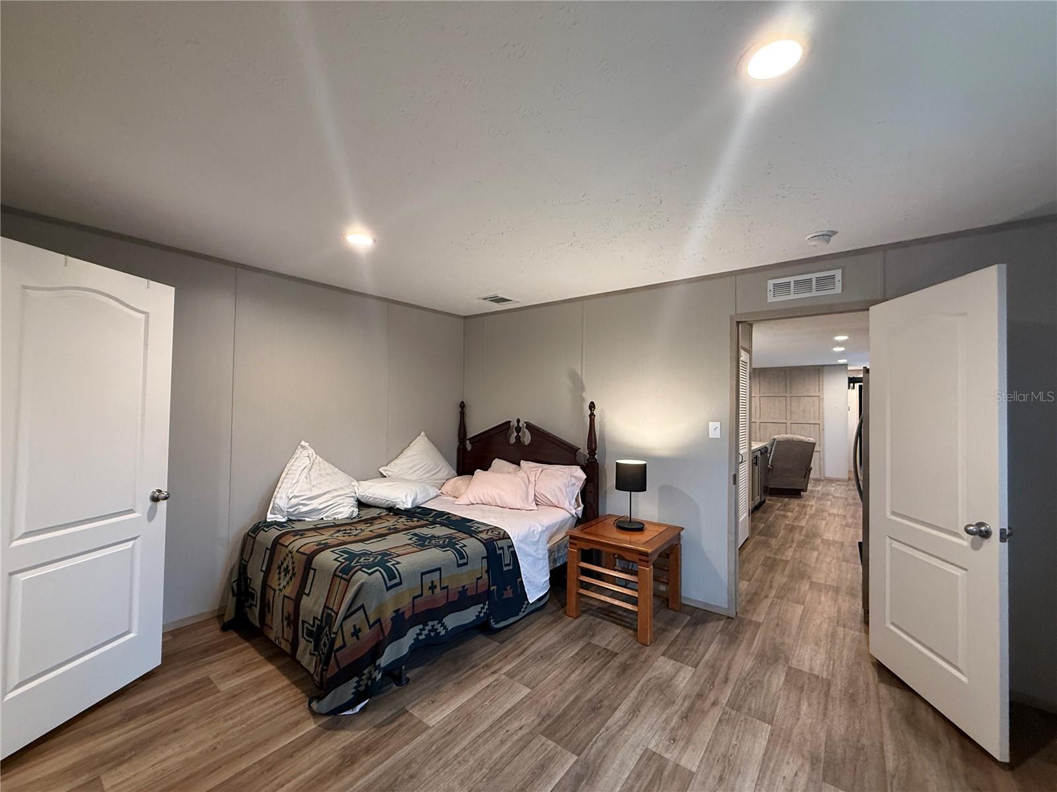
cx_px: 528
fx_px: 427
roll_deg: -0.3
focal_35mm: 14
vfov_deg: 85.7
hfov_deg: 102.1
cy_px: 396
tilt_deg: +0.9
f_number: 2.2
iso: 250
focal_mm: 2.22
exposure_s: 1/60
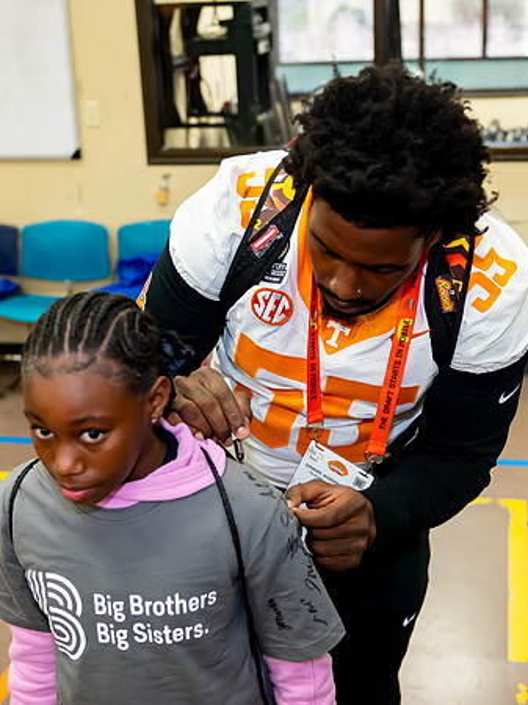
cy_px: 350
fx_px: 1058
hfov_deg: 28.0
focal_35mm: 52
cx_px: 267
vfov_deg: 36.8
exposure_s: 1/200
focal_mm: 35
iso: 1600
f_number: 2.8
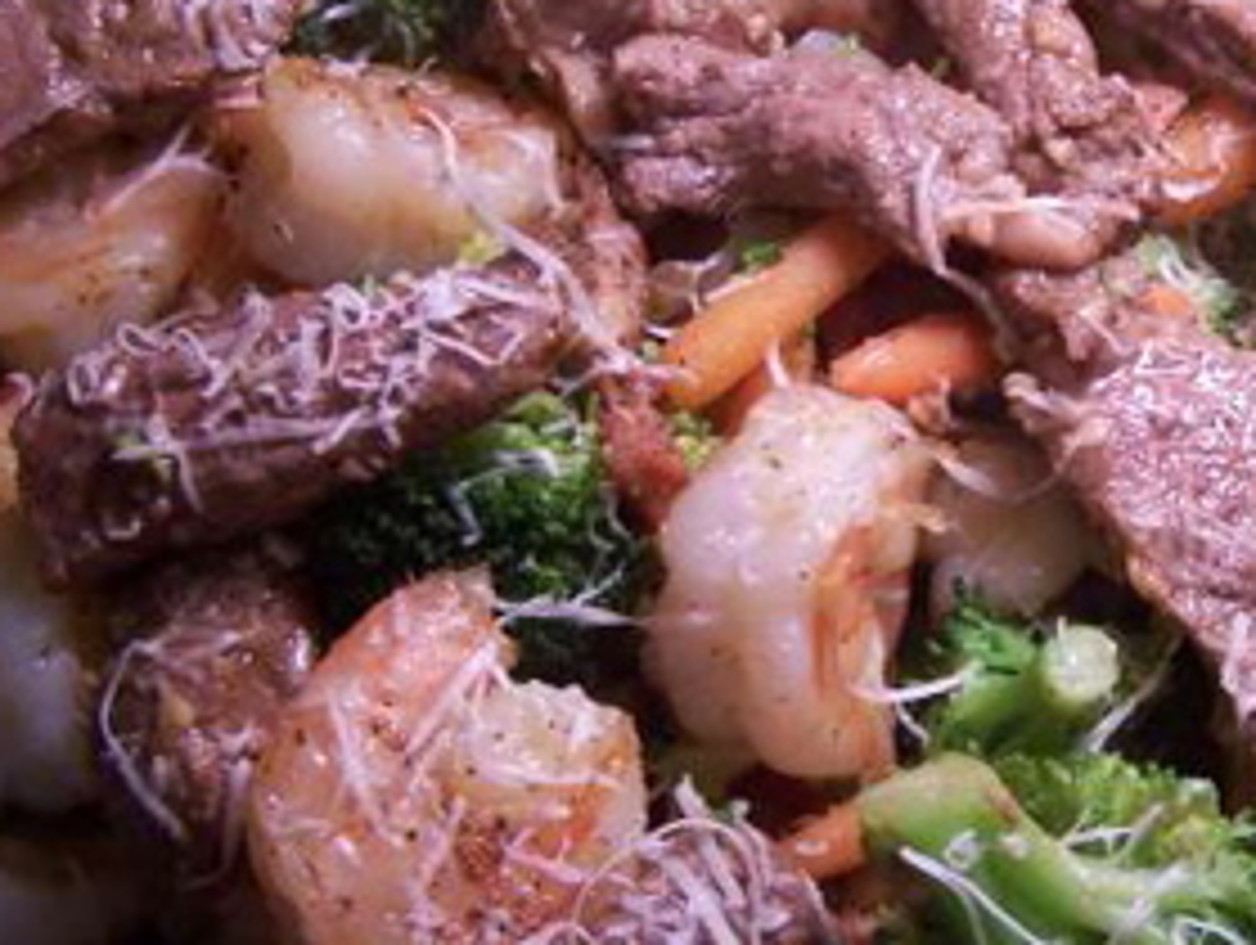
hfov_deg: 27.9
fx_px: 2470
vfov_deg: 21.6
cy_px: 398
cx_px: 1026
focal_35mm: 68
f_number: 2.8
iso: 80
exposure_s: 1/60
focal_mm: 6.3
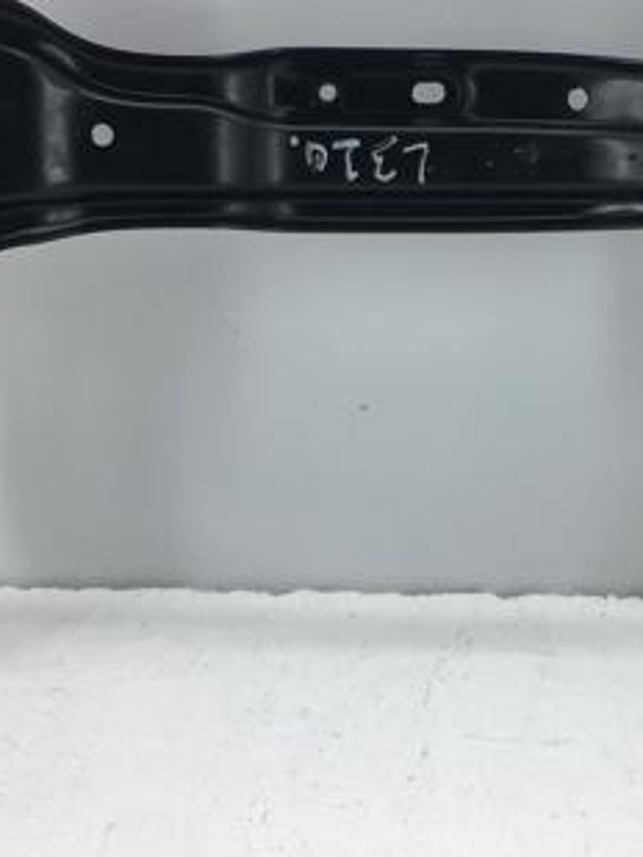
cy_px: 374
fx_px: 1485
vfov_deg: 32.1
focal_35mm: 60
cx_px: 407
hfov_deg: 24.4
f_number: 2.2
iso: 25
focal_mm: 4.15
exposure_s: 1/200
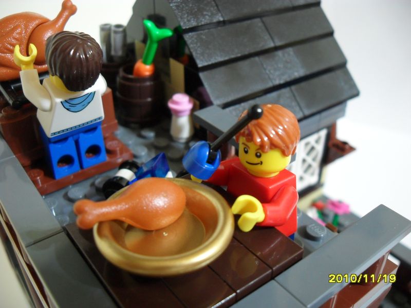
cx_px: 206
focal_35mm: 35
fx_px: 416
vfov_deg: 40.7
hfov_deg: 52.6
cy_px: 154
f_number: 2.8
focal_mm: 6.2
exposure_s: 1/4
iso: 200
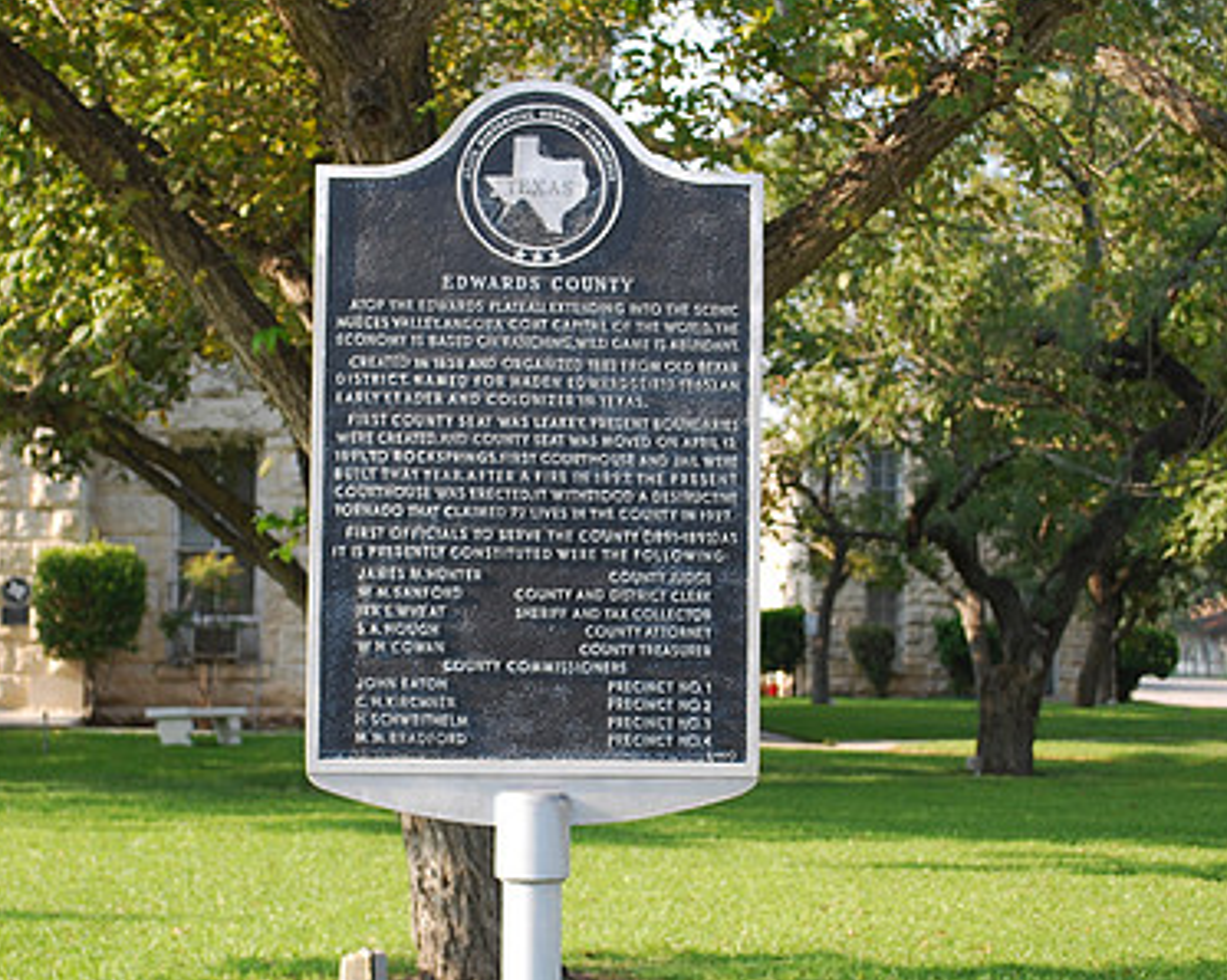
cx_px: 539
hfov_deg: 24.1
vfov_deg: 19.4
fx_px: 2867
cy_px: 462
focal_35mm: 79
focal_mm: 36
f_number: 5.6
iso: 125
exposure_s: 1/125
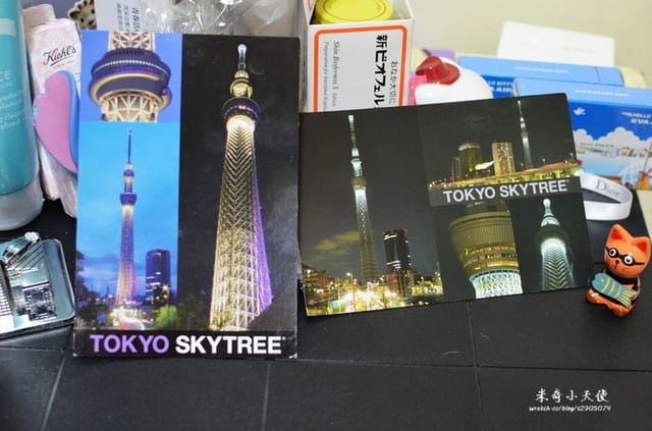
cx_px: 326
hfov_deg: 37.9
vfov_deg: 25.6
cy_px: 216
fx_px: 948
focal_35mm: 52
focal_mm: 35
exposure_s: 1/50
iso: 1600
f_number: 3.5
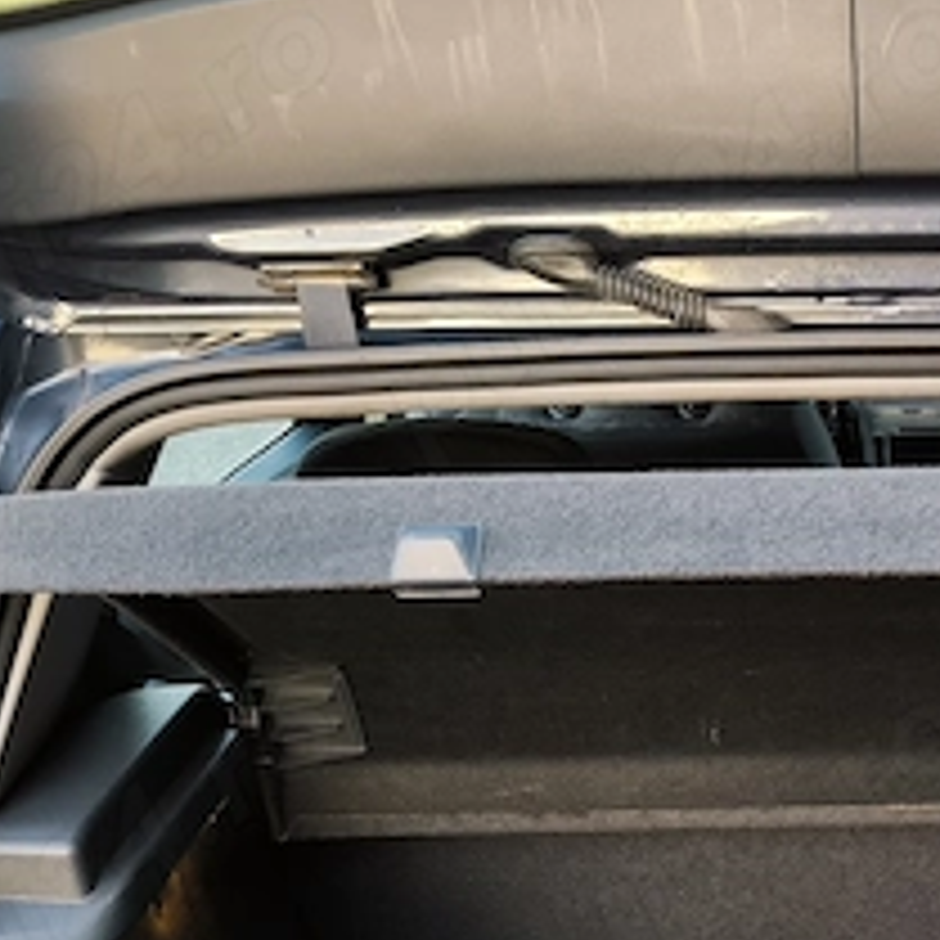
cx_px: 989
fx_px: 1874
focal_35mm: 61
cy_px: 962
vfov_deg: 26.5
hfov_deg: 26.3
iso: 411
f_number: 1.9
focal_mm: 6.92
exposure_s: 1/99.9
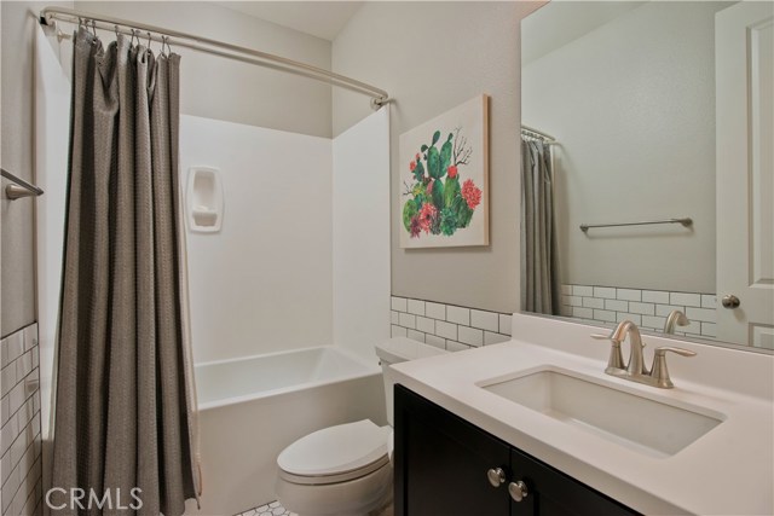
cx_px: 387
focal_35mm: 18
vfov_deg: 67.4
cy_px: 258
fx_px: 387
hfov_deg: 90.0
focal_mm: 18
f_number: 7.1
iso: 400
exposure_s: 1/125
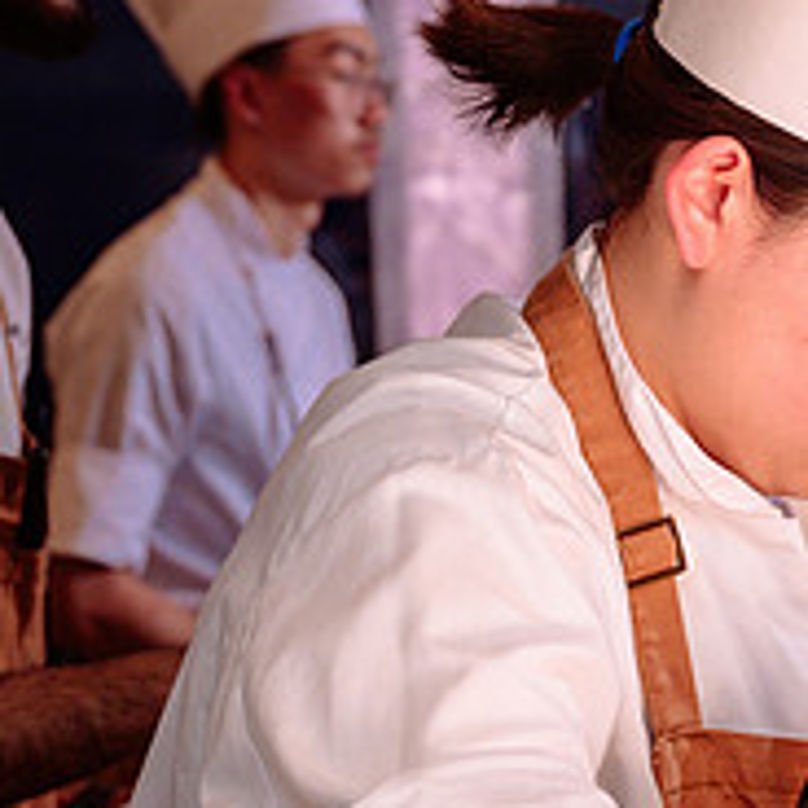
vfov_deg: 14.7
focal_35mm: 118
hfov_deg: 14.5
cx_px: 852
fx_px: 3116
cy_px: 665
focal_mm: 44
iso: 800
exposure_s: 1/100
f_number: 4.5
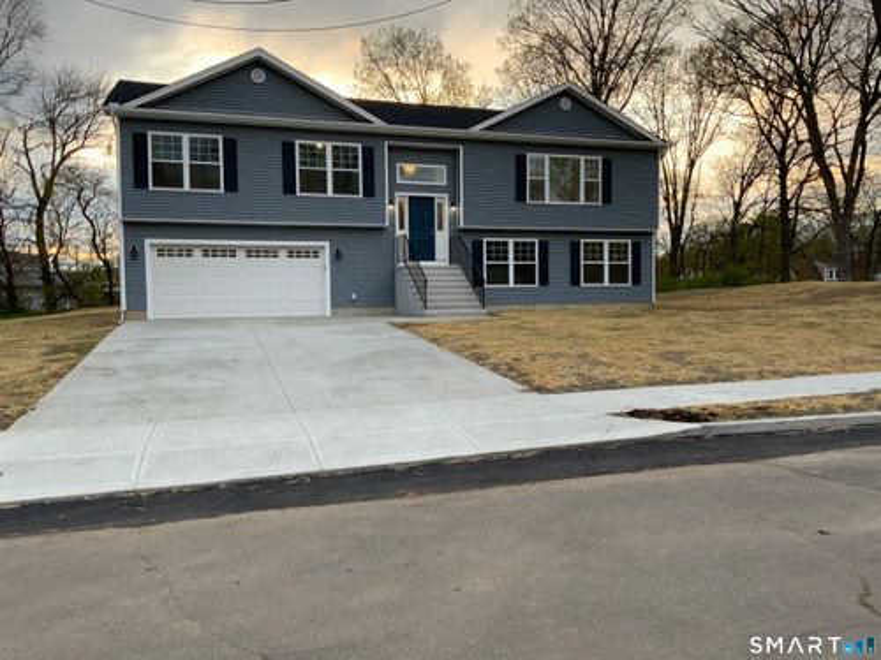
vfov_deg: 48.2
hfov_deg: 61.7
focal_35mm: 29
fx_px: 738
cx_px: 440
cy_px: 330
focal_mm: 3
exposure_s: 1/122
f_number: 1.8
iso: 32
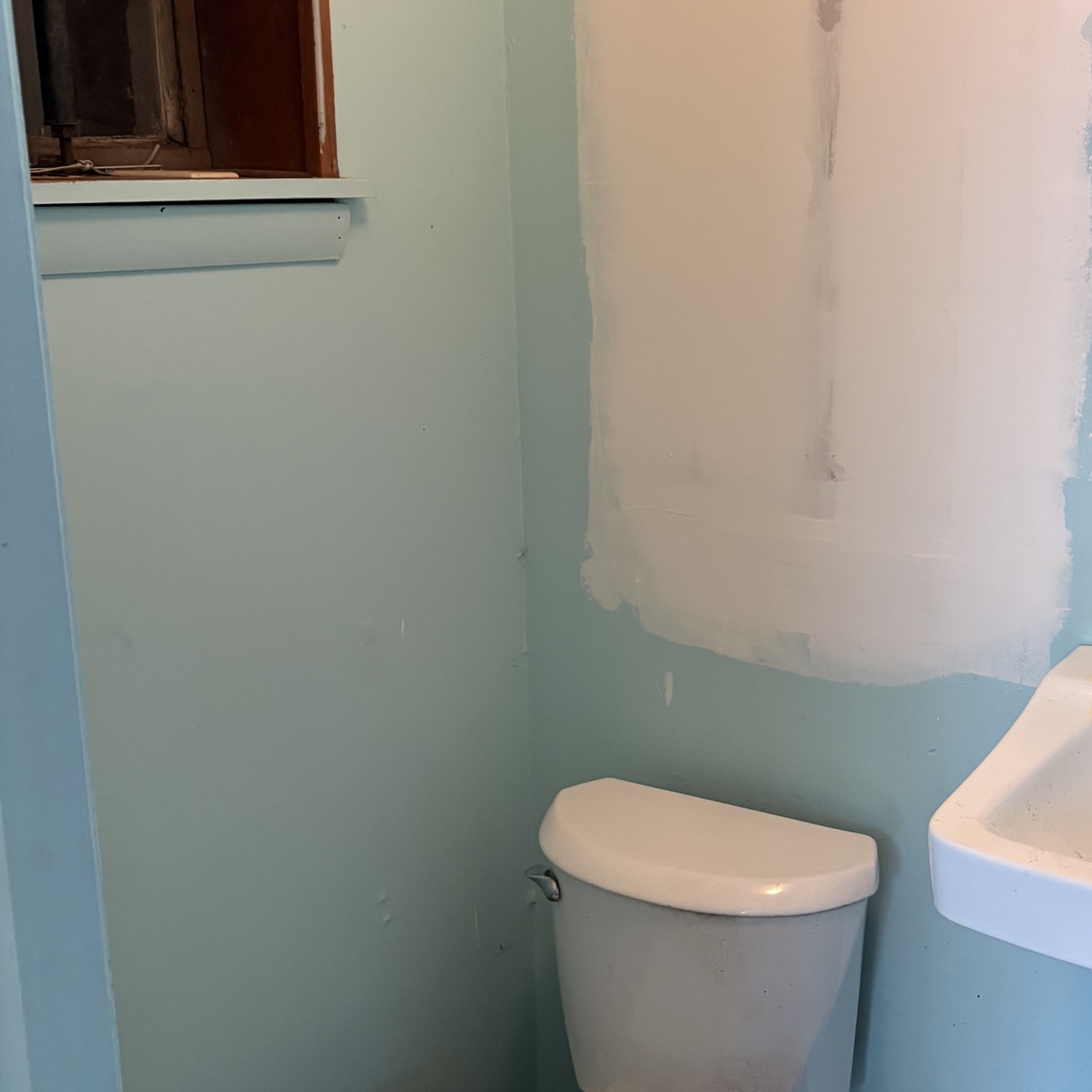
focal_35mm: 44
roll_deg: -1.4
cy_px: 488
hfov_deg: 37.6
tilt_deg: -11.9
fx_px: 1570
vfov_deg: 38.3
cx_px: 781
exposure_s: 1/60
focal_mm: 5.96
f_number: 1.6
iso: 250
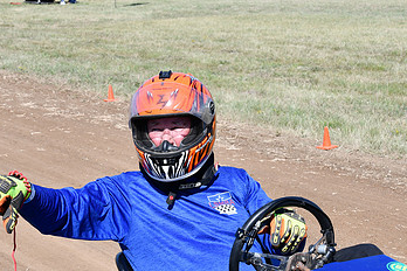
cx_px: 213
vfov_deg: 17.1
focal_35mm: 80
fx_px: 904
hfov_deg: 25.4
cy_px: 161
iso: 100
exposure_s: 1/250
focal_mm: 32
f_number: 8
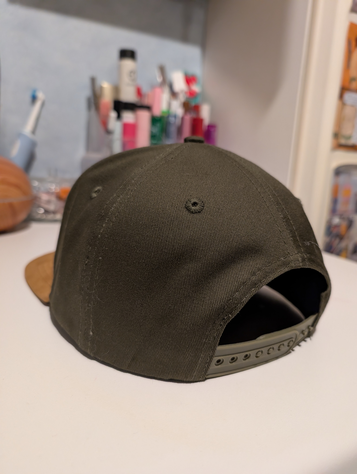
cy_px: 237
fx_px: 329
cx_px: 178
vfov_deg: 71.5
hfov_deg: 56.9
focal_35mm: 24
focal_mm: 6.9
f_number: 1.68
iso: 981
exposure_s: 1/56.3
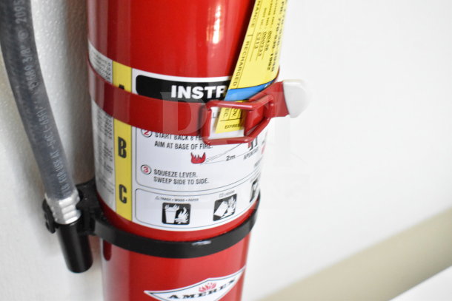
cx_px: 226
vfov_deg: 31.9
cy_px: 150
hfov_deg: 46.4
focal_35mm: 42
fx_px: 527
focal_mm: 28
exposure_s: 1/160
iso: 6400
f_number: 6.3
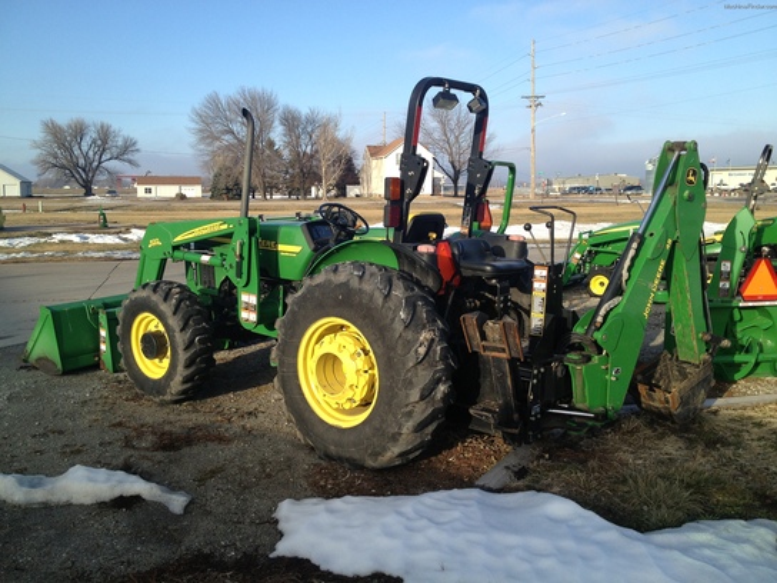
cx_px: 388
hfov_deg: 52.6
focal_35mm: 35
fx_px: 786
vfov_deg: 40.7
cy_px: 292
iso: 50
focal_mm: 4.28
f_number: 2.4
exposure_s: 1/920
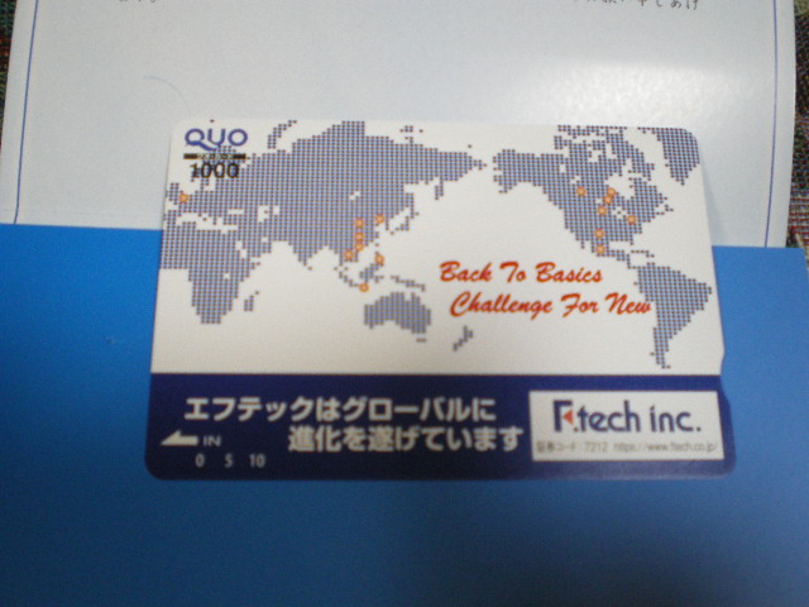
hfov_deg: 49.0
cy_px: 304
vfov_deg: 37.7
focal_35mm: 38
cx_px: 404
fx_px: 888
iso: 250
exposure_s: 1/30
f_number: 3.1
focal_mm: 6.3
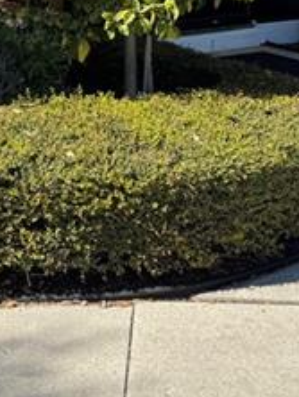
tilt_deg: -5.1
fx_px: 954
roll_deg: +0.7
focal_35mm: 83
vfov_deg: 22.3
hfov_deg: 17.8
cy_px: -29
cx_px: 102
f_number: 1.78
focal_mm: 6.76
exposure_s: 1/3597
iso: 80
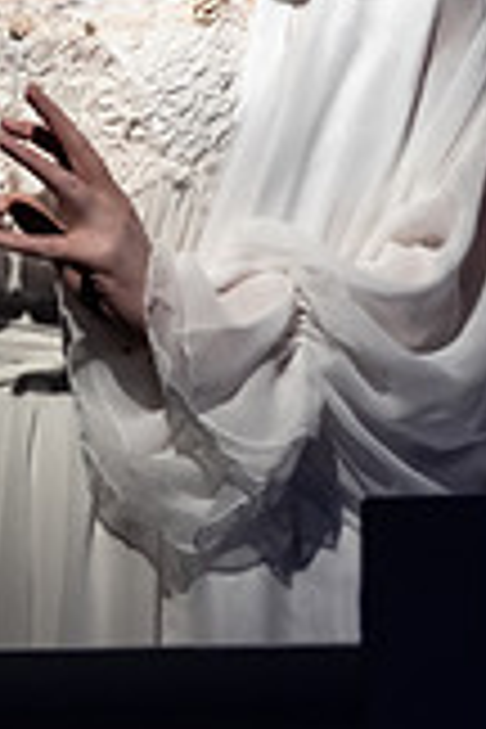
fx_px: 11805
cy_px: 58
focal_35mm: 583
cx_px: 238
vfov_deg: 3.5
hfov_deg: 2.4
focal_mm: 140
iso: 1600
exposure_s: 1/250
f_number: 2.8
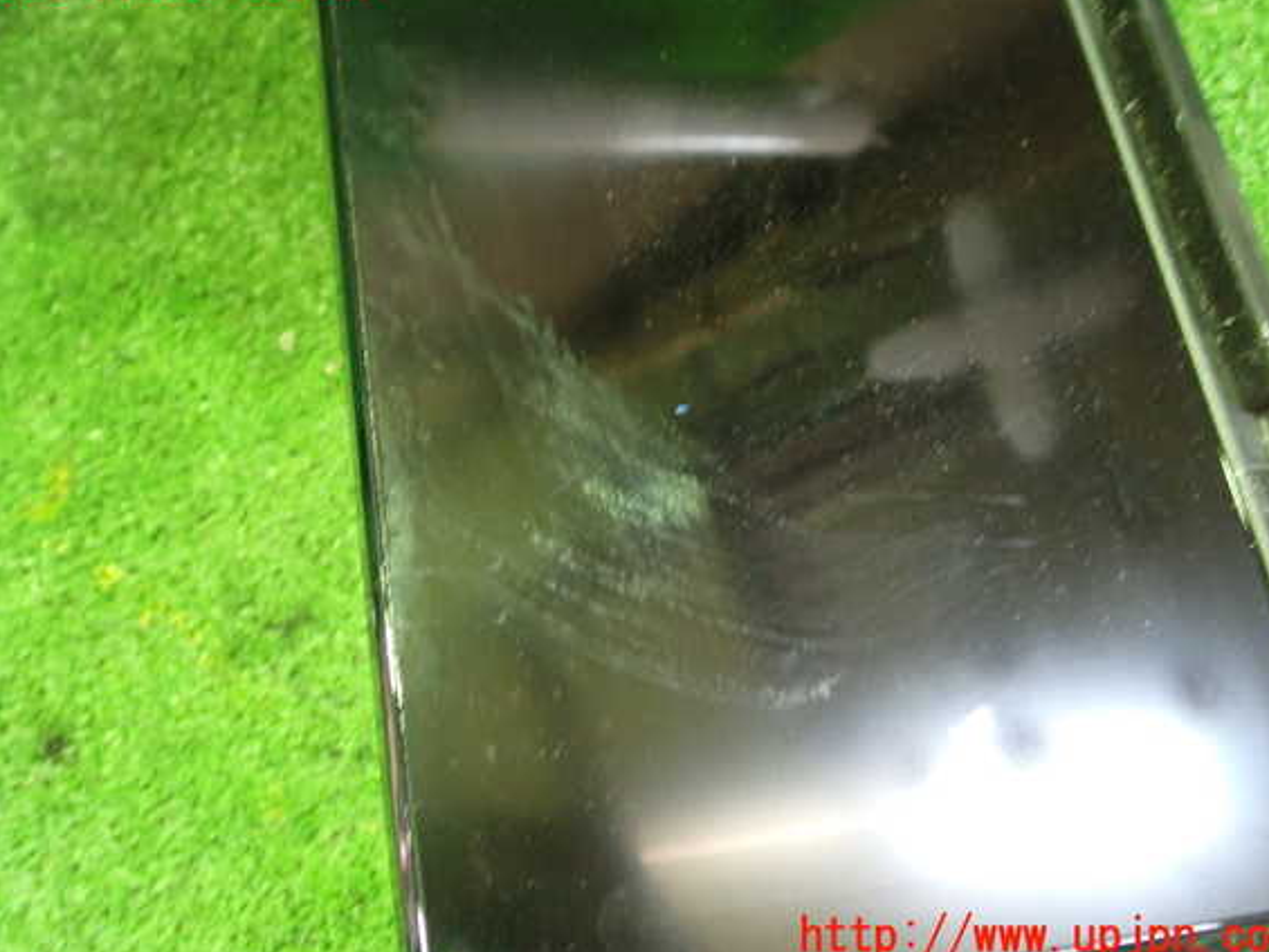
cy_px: 460
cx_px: 633
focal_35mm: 34
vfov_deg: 41.8
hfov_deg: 53.9
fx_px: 1247
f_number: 2.4
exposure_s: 1/15
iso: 800
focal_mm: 5.79
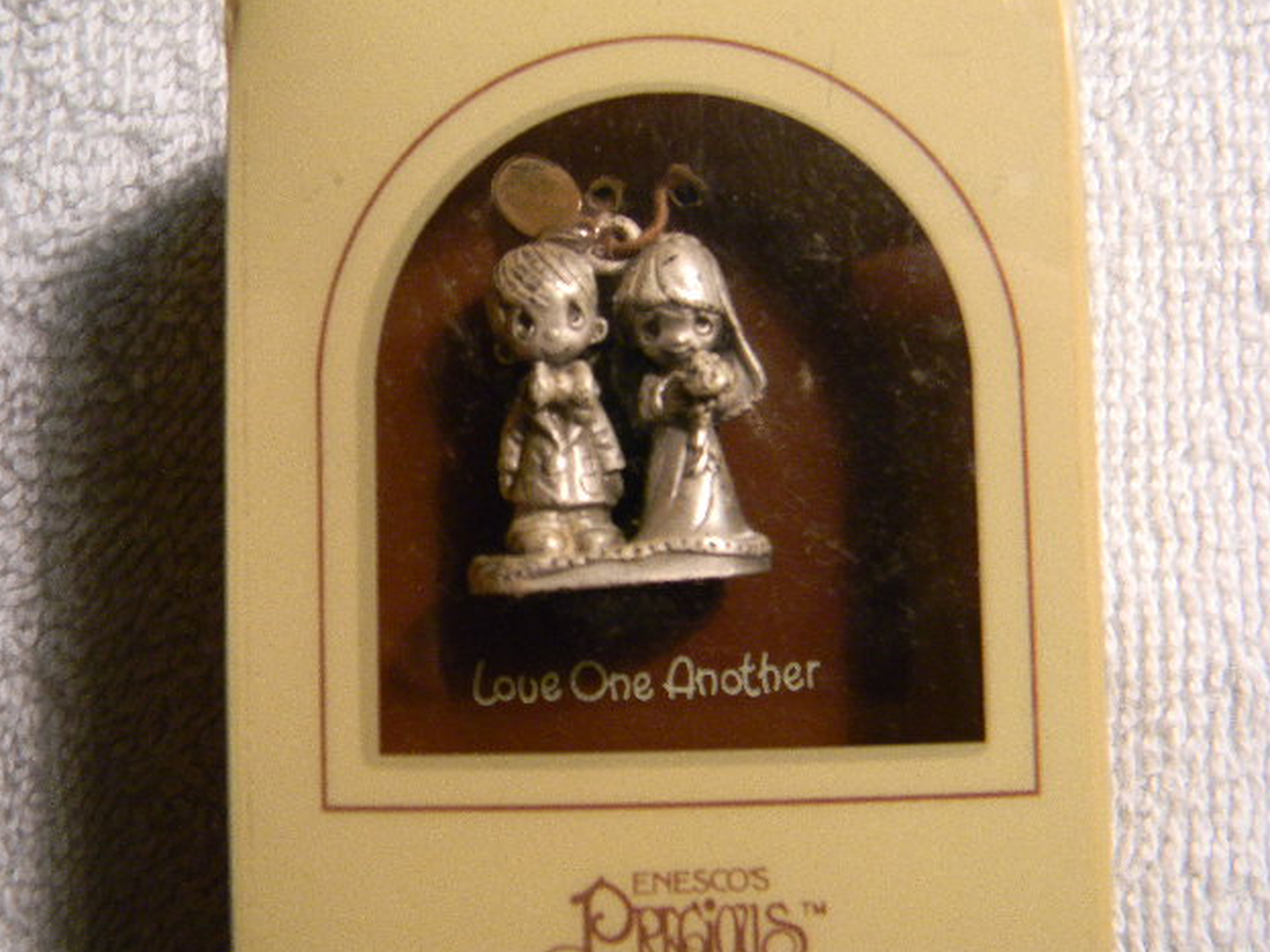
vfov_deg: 38.7
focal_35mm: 37
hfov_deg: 50.1
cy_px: 467
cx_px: 638
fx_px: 1357
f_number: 3.7
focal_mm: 6.4
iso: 234
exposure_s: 1/30
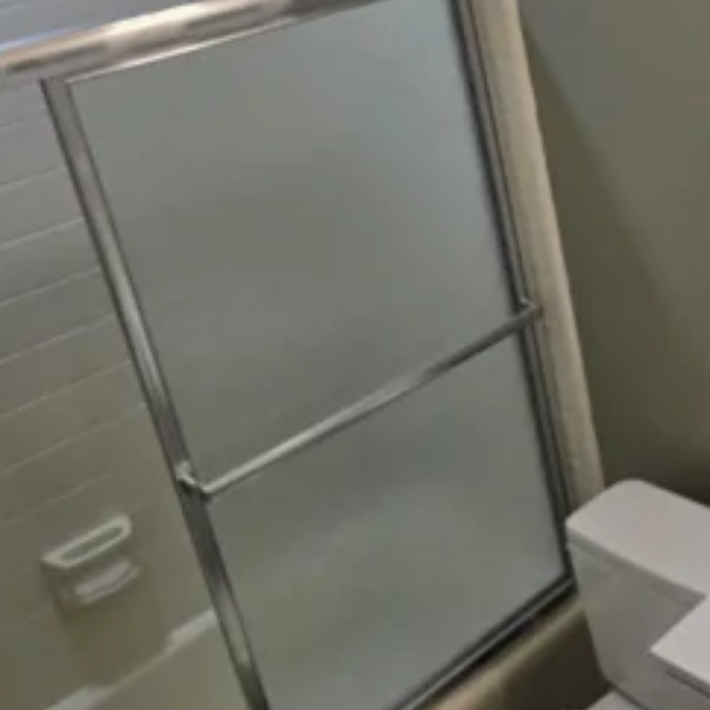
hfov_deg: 34.6
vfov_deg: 35.5
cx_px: 599
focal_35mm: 47
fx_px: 1091
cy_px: 211
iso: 32
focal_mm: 6.3
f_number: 1.7
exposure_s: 1/120
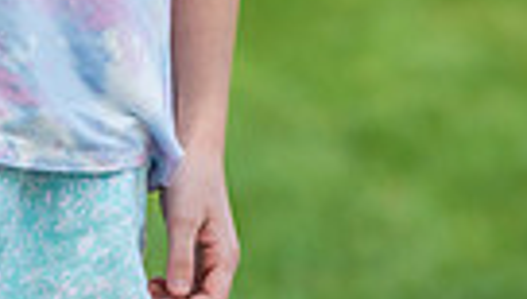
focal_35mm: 604
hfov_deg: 3.6
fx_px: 8454
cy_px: -369
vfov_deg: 2.0
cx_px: 29
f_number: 5
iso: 100
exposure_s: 1/200
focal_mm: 175
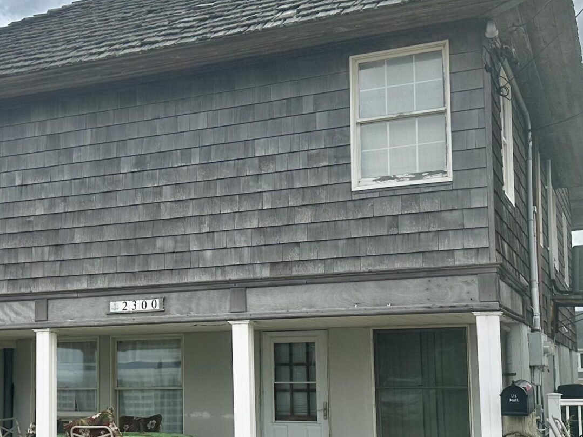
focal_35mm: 57
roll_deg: +0.1
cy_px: 300
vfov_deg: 25.5
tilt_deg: +4.0
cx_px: 129
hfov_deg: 33.0
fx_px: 960
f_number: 1.78
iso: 80
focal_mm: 6.86
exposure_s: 1/4545
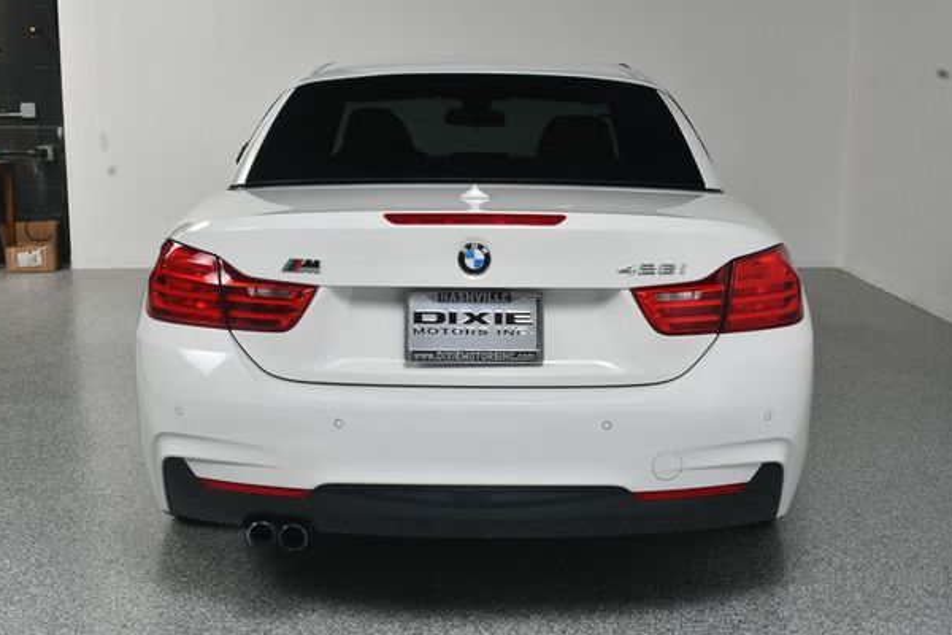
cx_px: 466
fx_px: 1269
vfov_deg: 28.1
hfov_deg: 41.1
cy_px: 325
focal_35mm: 48
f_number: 13
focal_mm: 30
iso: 100
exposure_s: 1/160
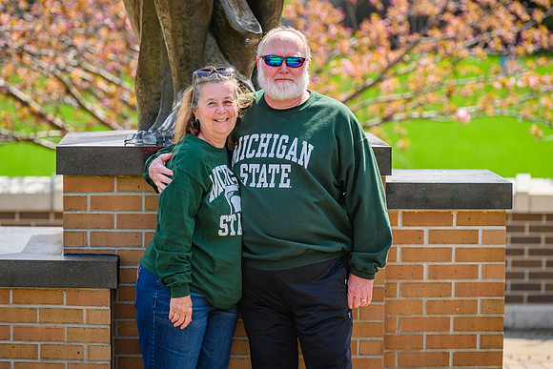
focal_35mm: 229
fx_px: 3517
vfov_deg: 6.0
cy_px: 158
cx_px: 279
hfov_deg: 9.0
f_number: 4
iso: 400
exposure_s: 1/2000
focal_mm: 200
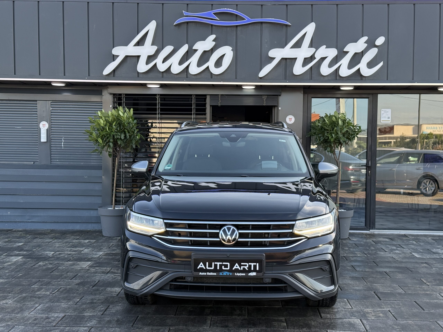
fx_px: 614
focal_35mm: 48
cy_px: 166
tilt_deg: -1.2
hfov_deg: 39.7
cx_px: 222
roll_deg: -0.1
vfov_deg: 30.3
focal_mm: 6.76
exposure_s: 1/463
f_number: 1.78
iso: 100
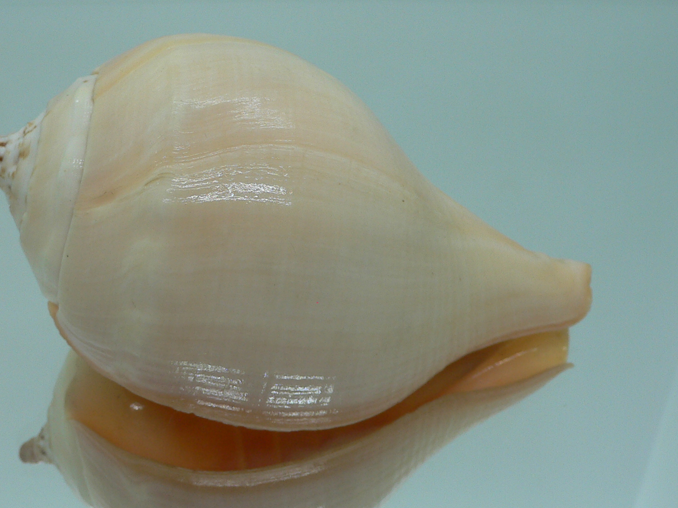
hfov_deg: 40.2
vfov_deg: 30.9
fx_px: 921
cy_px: 236
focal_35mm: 47
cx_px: 267
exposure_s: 1/60
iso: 80
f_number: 2.8
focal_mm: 4.6
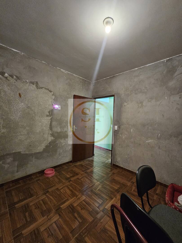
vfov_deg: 106.2
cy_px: 122
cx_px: 91
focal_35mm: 13
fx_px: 91
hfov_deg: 89.9
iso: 640
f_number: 2.2
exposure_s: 1/24
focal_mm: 2.2
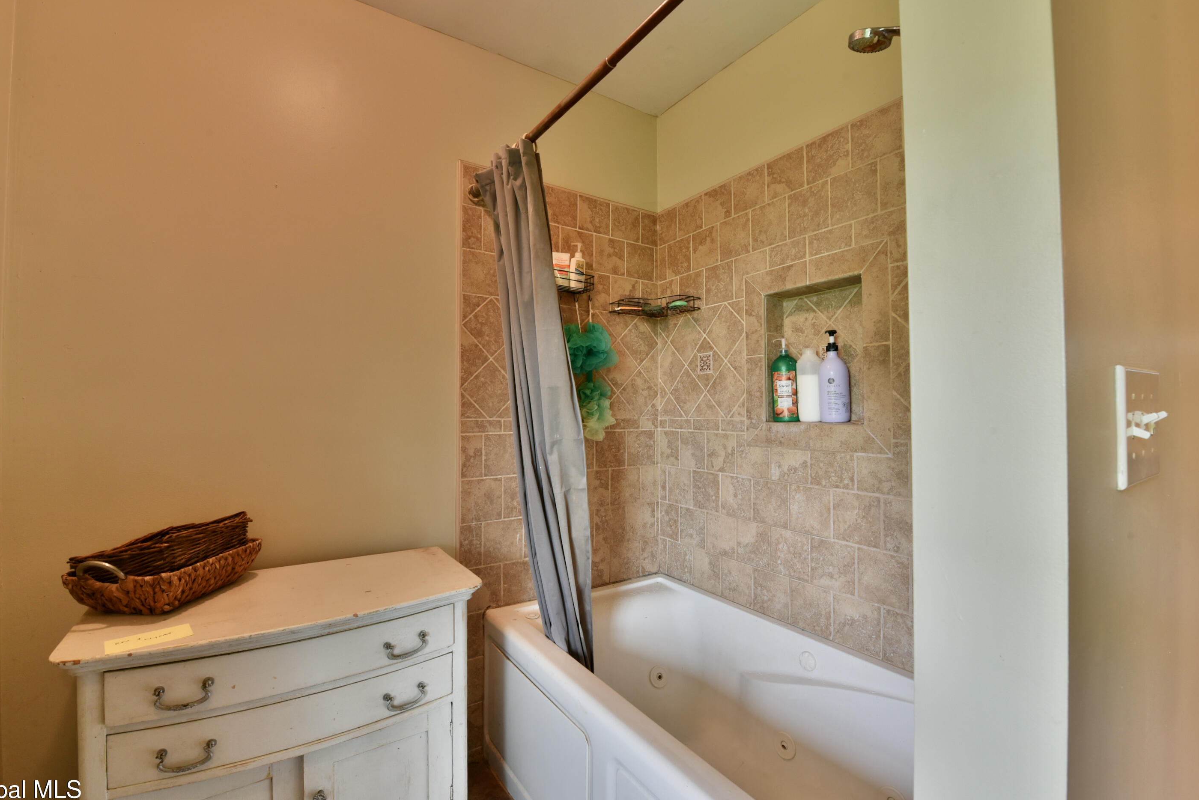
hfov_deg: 100.4
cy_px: 400
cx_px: 597
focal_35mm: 15
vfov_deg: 77.4
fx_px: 500
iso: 800
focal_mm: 14
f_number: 11
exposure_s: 1/20
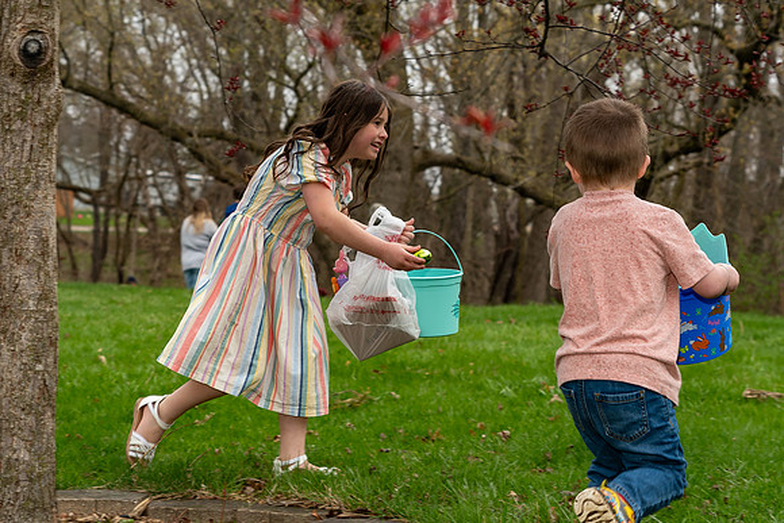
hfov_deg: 23.8
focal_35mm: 85
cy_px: 210
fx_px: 1854
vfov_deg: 16.0
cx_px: 303
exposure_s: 1/200
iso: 125
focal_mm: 46
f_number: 4
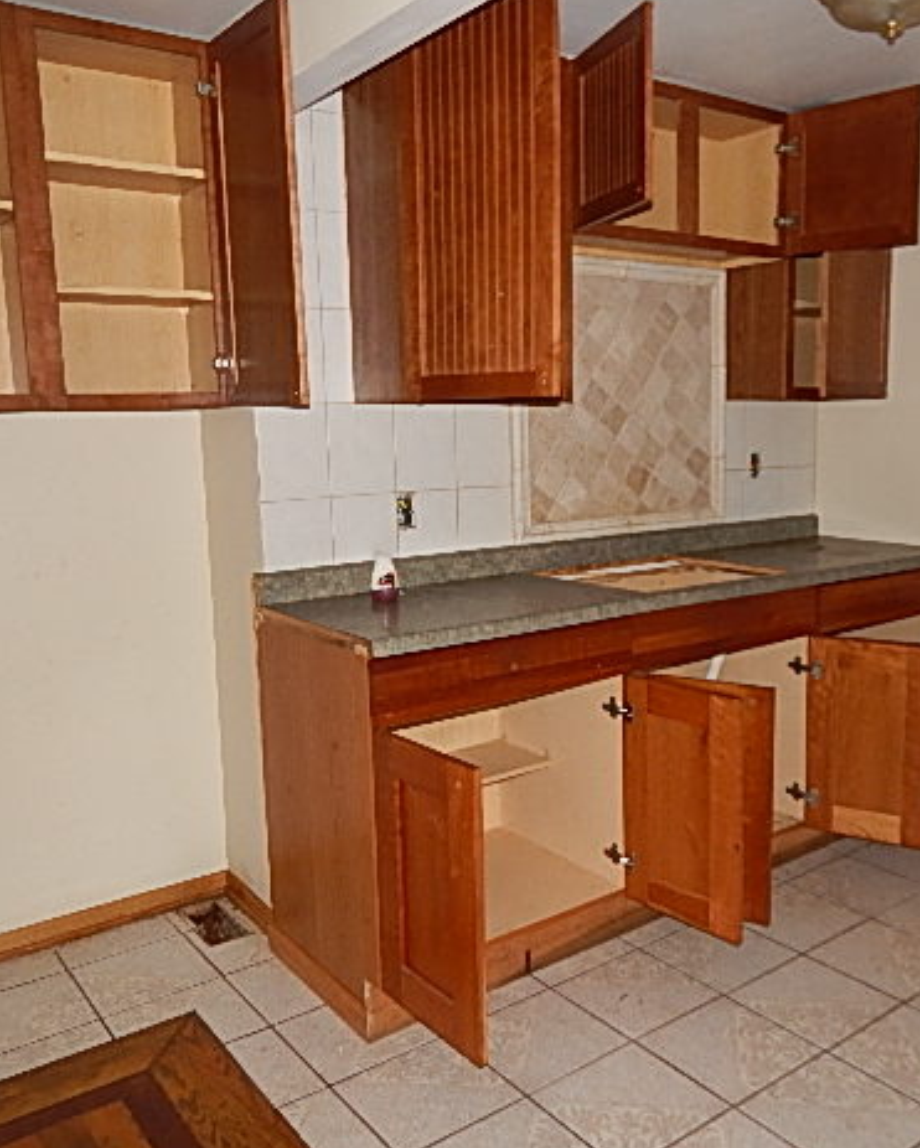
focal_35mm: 31
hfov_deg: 46.9
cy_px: 560
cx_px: 548
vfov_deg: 57.1
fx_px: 1054
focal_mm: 4
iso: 200
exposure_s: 1/30
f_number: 3
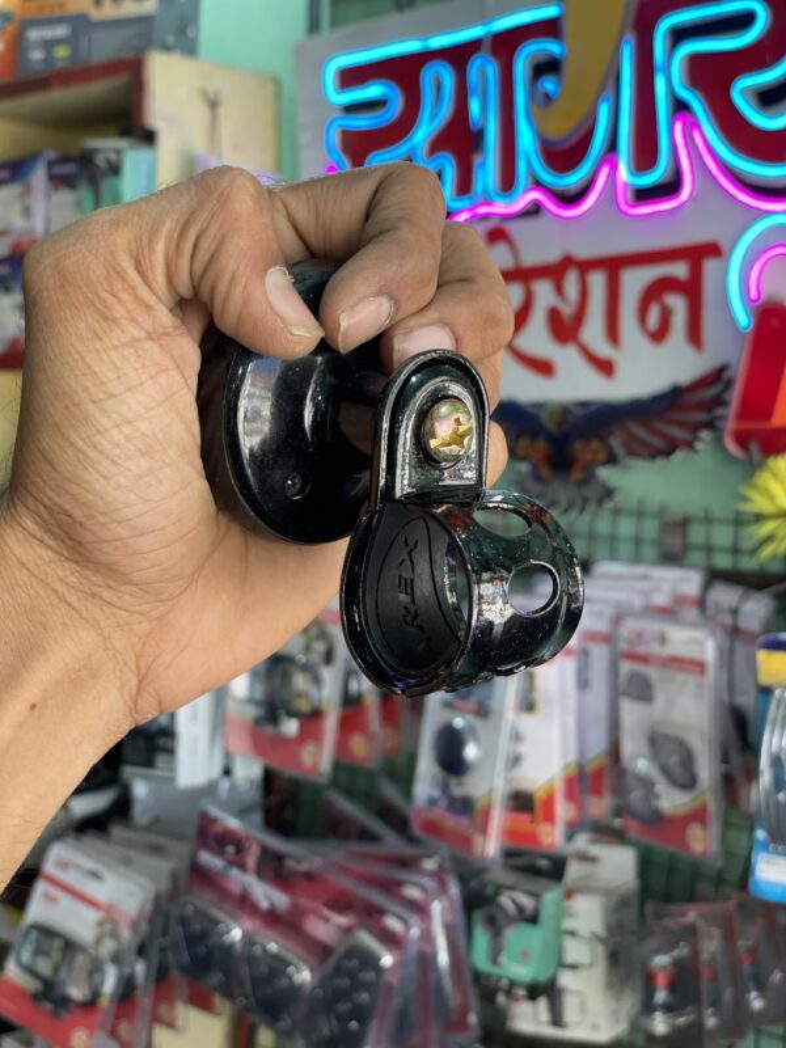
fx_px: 1574
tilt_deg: -3.6
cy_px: 524
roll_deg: -0.3
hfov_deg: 28.0
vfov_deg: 36.8
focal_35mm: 52
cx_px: 393
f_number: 2
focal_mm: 6
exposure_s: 1/100
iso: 160
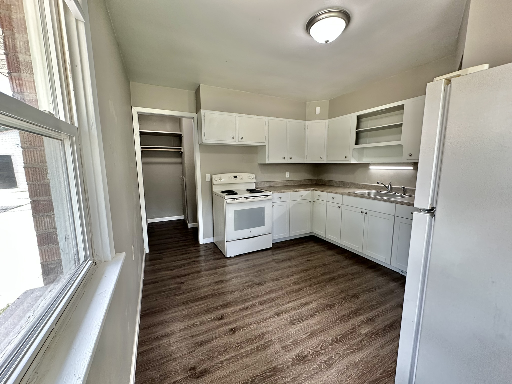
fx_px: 207
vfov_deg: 85.7
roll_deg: +0.6
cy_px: 192
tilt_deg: -7.0
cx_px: 256
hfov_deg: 102.1
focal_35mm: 14
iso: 250
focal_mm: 2.22
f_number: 2.2
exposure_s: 1/120
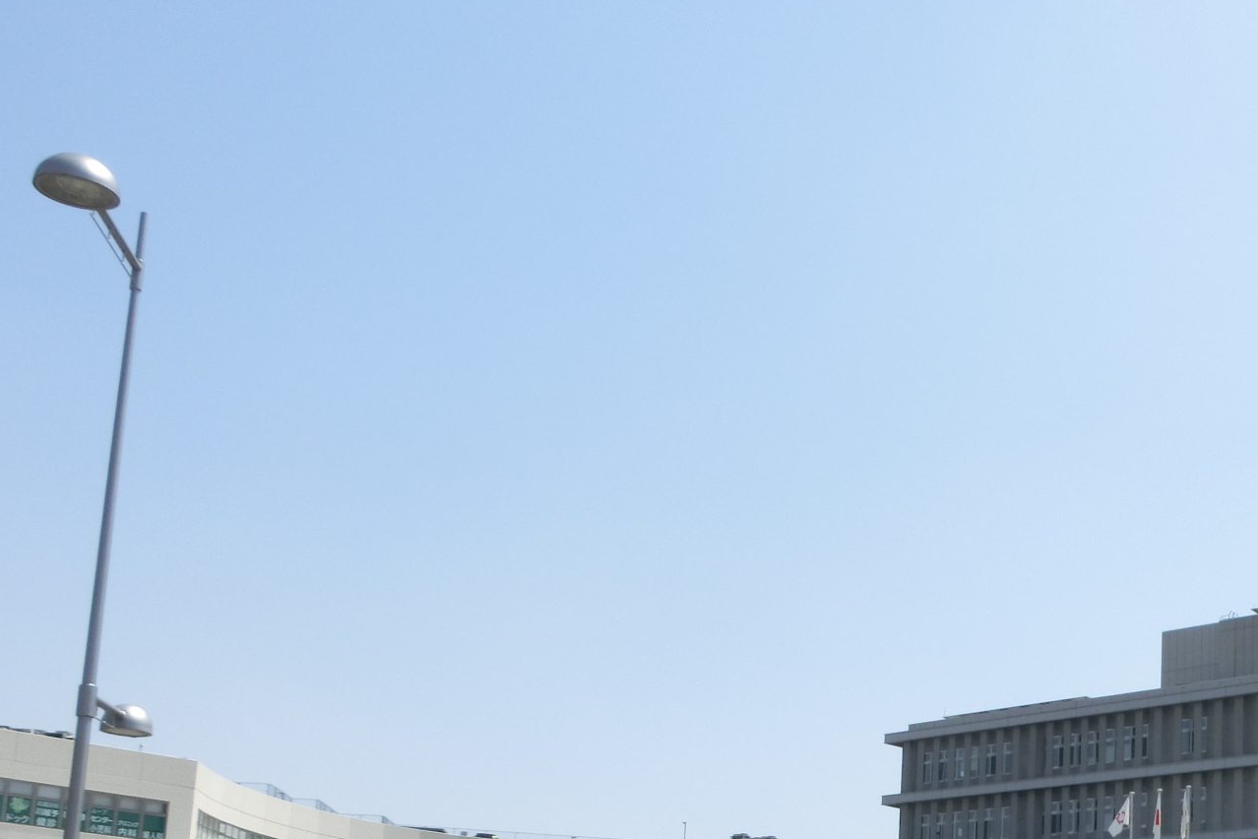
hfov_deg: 37.9
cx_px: 1042
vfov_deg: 25.7
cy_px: 827
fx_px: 1747
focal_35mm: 50
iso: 80
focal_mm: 4.24
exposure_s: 1/250
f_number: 7.9
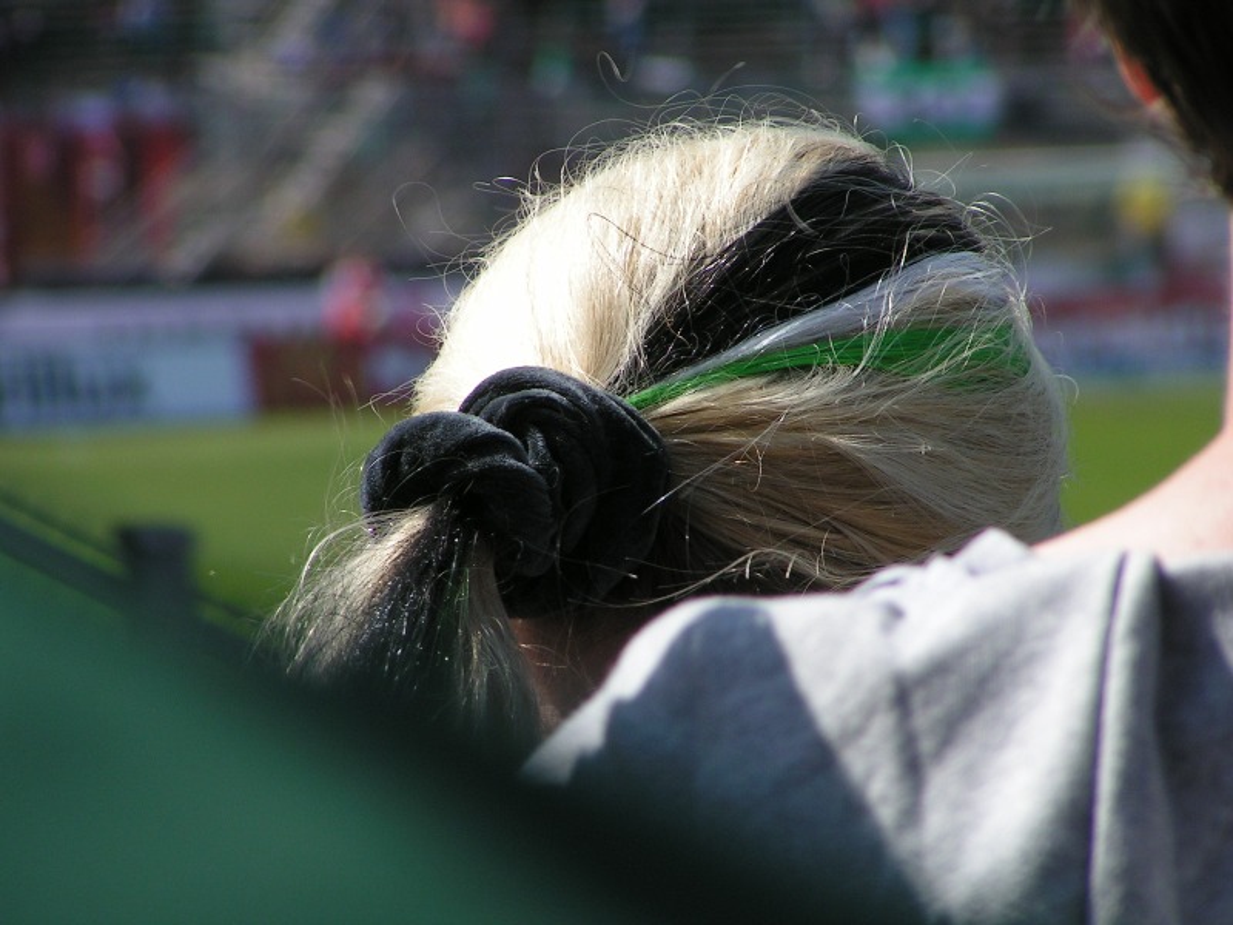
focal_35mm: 380
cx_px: 616
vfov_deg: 3.9
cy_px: 462
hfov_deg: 5.2
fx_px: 13535
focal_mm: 58
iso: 50
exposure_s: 1/640
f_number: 5
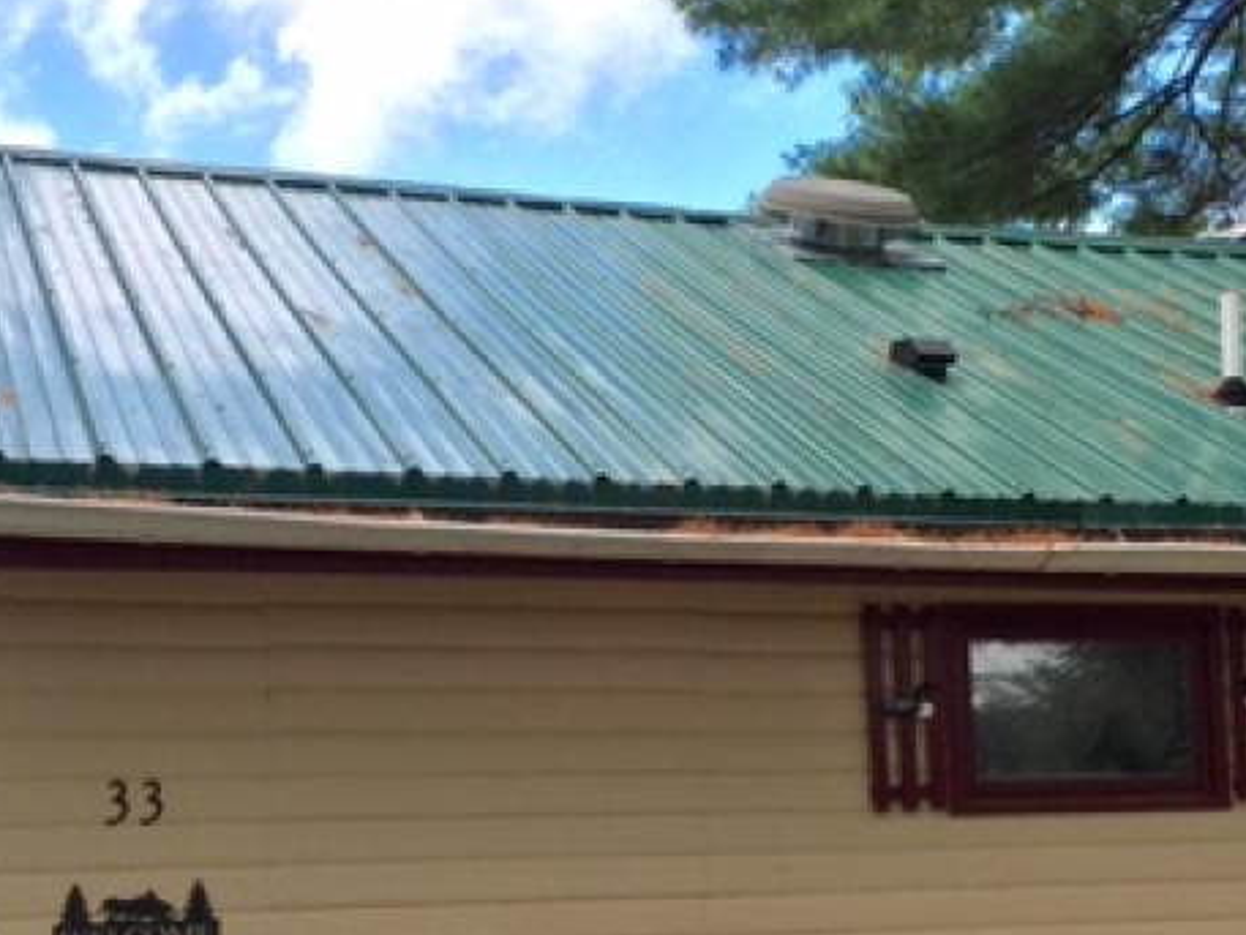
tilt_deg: +3.2
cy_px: 681
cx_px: 815
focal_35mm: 65
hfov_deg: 29.6
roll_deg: +0.9
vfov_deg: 22.4
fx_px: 2340
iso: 32
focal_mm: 4.15
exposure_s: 1/898
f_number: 2.2
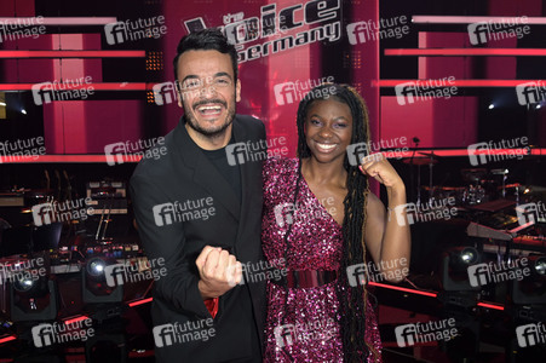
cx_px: 273
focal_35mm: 32
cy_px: 182
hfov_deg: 58.8
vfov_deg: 41.1
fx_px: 485
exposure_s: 1/125
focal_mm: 32
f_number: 5
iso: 2500
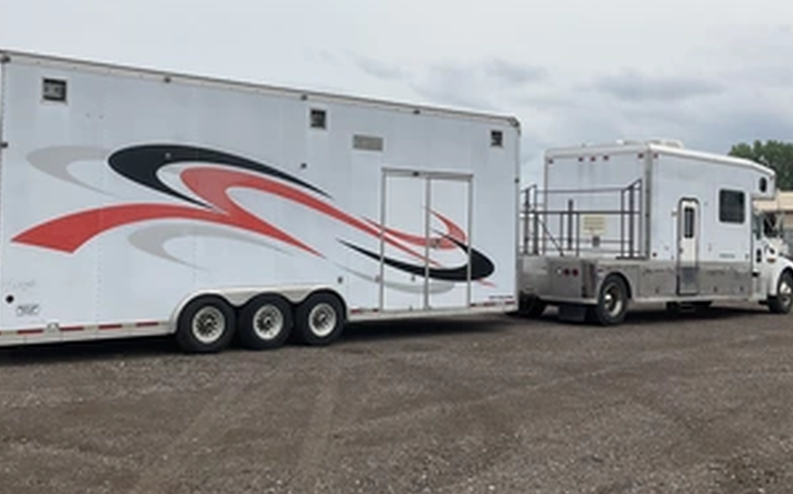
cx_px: 367
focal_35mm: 41
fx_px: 885
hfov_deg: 48.2
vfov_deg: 31.1
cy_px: 198
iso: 25
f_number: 1.8
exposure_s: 1/2667
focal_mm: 3
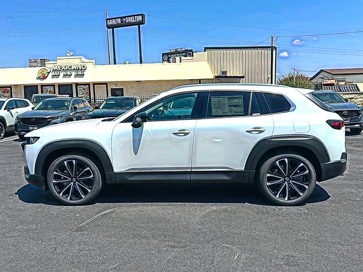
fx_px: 262
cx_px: 182
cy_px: 136
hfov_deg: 69.4
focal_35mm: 25
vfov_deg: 54.9
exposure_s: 1/7143
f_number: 1.78
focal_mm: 6.86
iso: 80
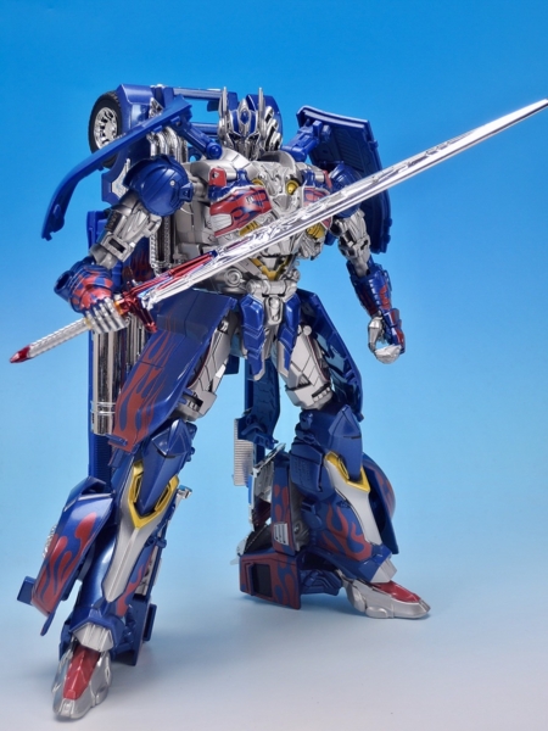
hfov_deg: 26.6
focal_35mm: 55
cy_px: 366
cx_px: 274
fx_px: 1161
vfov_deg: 34.9
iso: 80
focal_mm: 11.8
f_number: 3.5
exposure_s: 1/5
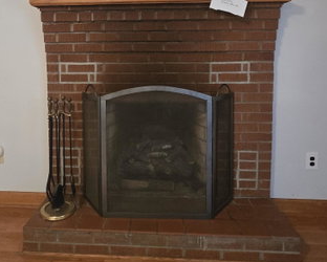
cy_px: 67
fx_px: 252
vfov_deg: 52.7
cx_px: 132
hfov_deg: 65.4
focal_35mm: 26
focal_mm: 2.2
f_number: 2.2
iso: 1000
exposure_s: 1/60
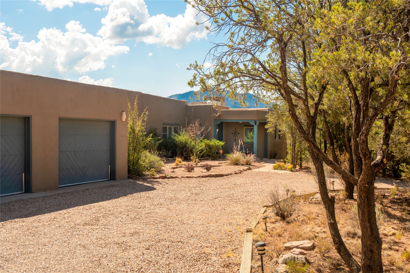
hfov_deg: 57.2
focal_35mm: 33
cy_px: 136
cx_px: 205
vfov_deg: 40.0
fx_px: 376
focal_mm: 22
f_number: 9
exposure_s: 1/125
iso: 400
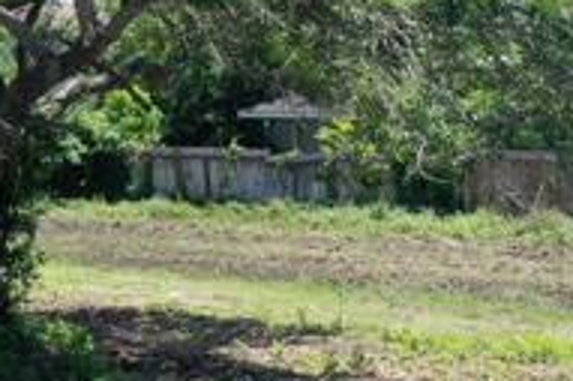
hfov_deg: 12.1
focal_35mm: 150
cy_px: 81
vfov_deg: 9.1
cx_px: -579
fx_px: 2385
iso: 100
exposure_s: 1/240
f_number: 5
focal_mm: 10.26
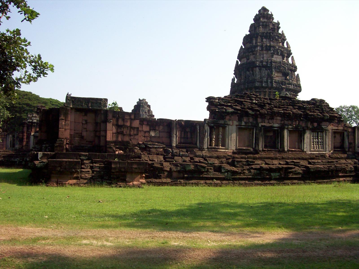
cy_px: 134
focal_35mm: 36
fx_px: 373
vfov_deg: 39.6
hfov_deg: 51.4
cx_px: 180
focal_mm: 6
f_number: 4.8
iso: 80
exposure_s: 1/452
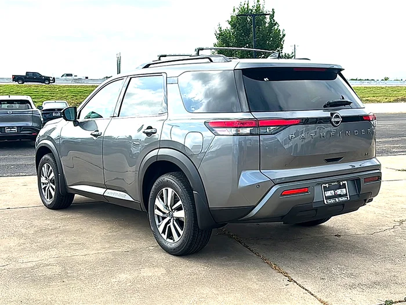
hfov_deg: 50.1
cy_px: 152
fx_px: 434
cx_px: 203
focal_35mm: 37
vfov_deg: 38.7
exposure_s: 1/3745
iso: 80
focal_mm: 6.86
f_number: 1.78
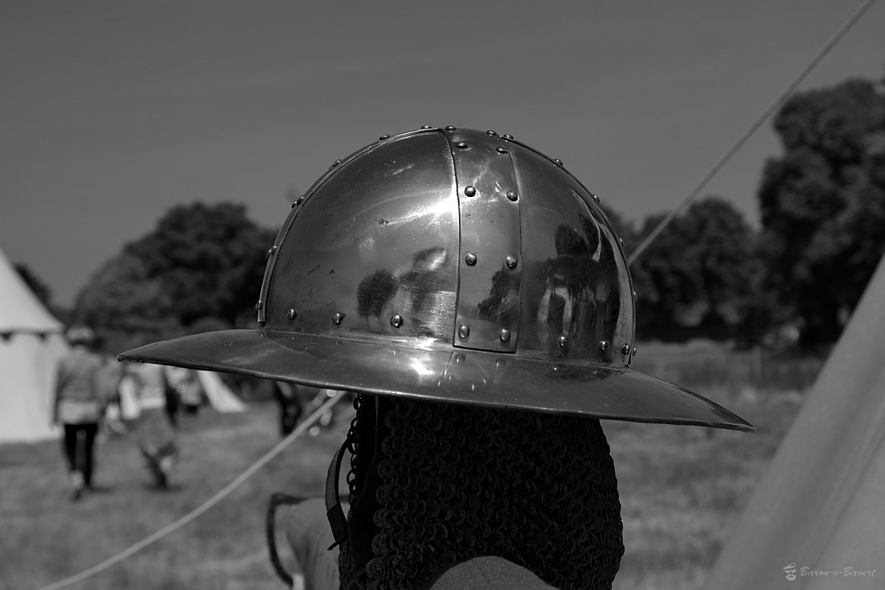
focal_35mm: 57
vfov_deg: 23.8
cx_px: 442
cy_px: 295
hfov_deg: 35.0
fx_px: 1401
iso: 100
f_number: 8
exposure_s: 1/1000
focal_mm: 38
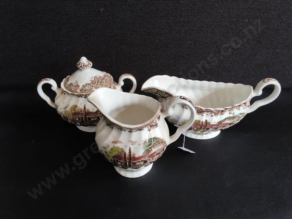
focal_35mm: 27
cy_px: 110
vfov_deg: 51.4
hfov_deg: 65.3
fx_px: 228
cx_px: 146
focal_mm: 2.87
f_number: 2
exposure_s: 1/120
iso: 40
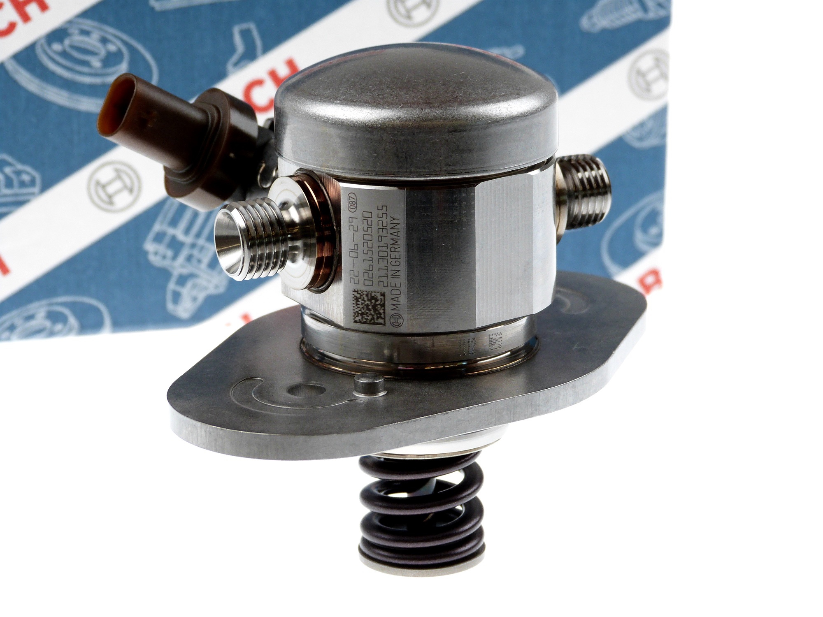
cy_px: 308
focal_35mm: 111
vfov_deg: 13.3
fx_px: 2639
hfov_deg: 17.7
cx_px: 412
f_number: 3.5
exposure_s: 1/60
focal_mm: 20.1
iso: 100
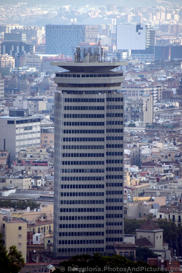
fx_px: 2844
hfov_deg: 3.7
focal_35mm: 375
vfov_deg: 5.5
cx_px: 91
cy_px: 136
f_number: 6.3
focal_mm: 250
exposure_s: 1/500
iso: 220
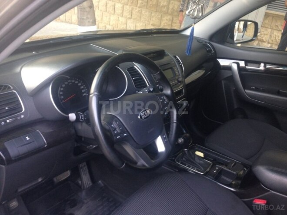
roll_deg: -6.6
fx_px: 274
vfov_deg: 42.9
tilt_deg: -26.8
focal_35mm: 33
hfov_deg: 55.4
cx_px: 144
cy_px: 108
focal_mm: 4.12
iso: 80
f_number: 2.4
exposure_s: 1/20
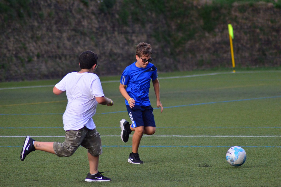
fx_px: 2340
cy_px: 94
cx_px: 140
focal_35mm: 300
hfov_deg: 6.9
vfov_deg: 4.6
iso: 1600
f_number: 4.8
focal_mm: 200
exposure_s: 1/1000
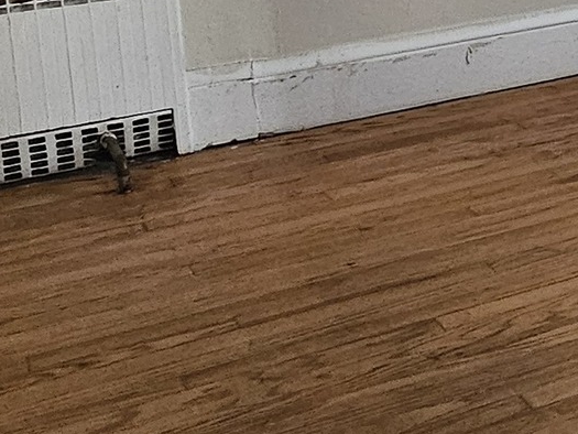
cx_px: 914
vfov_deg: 18.2
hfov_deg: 20.9
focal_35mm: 76
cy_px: -117
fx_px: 1269
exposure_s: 1/60
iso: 400
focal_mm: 2.2
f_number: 2.2
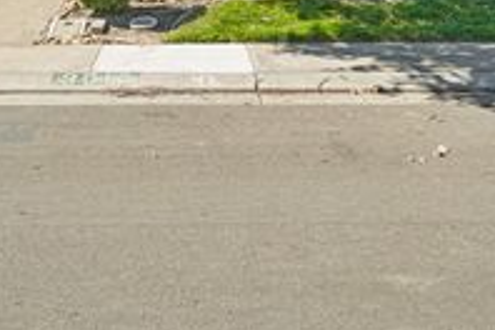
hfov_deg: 31.8
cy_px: -79
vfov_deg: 20.1
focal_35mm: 63
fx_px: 866
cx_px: 205
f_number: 8
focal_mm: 25
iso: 400
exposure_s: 1/320
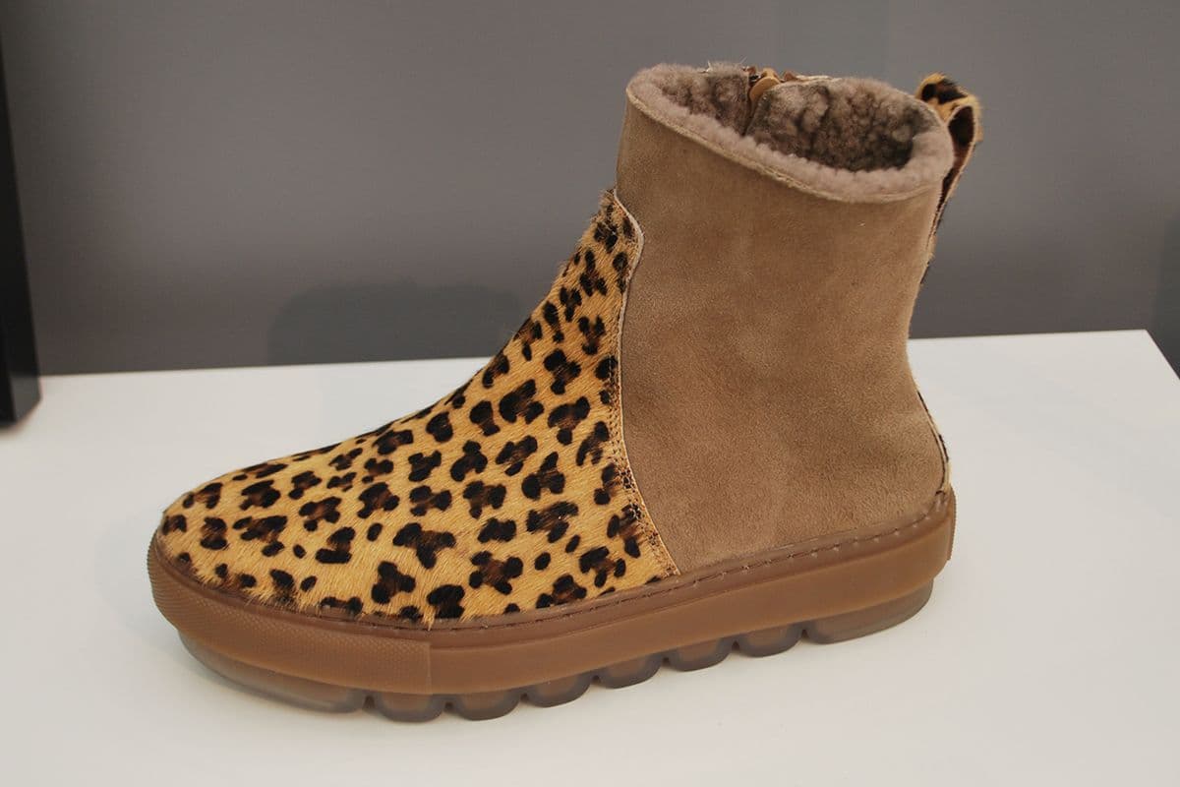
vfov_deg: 36.9
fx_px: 1180
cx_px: 590
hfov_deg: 53.1
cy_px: 394
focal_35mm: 36
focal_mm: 24
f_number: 4.2
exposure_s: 1/60
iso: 200
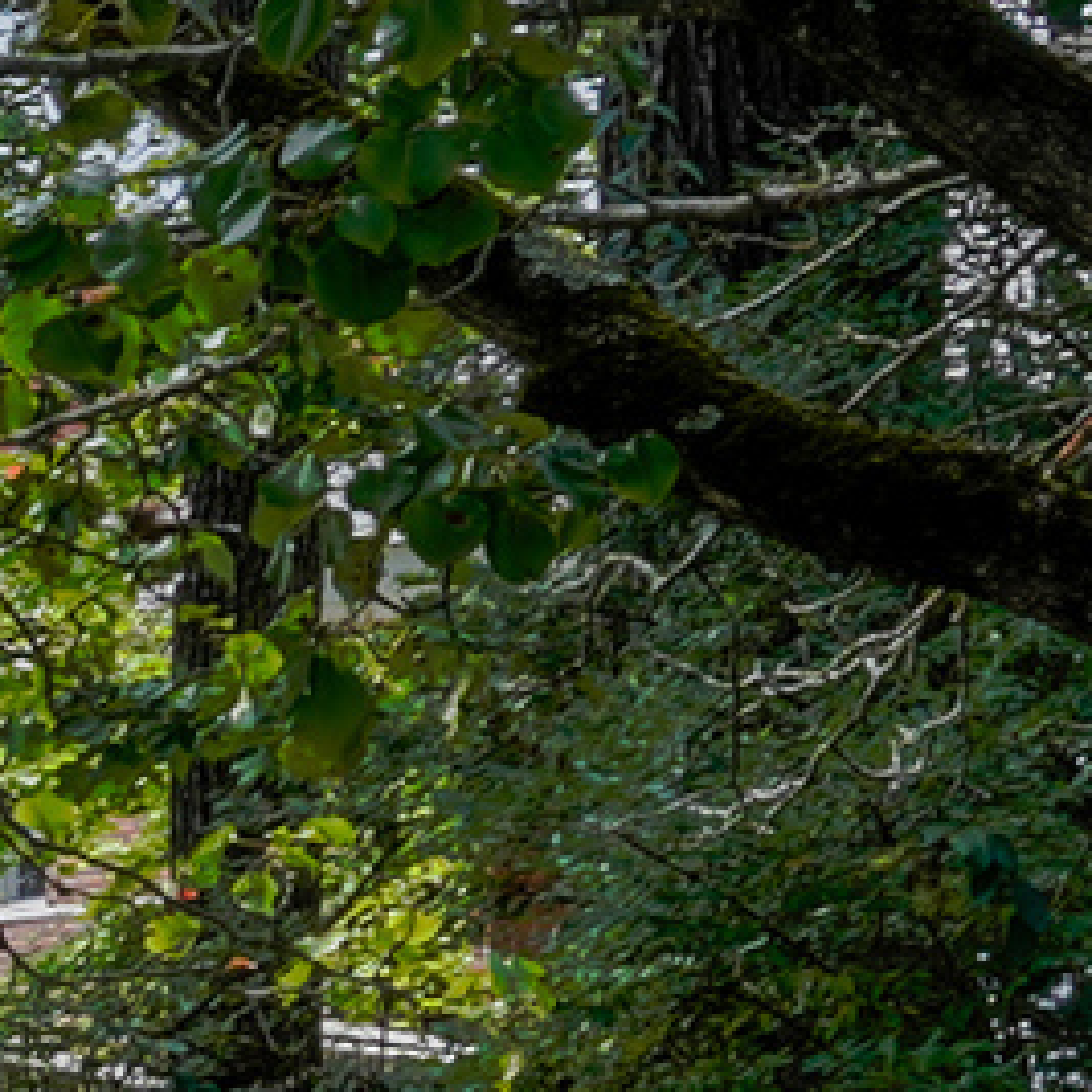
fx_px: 9779
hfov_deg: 4.8
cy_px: 1710
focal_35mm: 274
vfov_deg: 6.3
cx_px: -5178
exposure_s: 1/1600
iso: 200
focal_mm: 28
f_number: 11
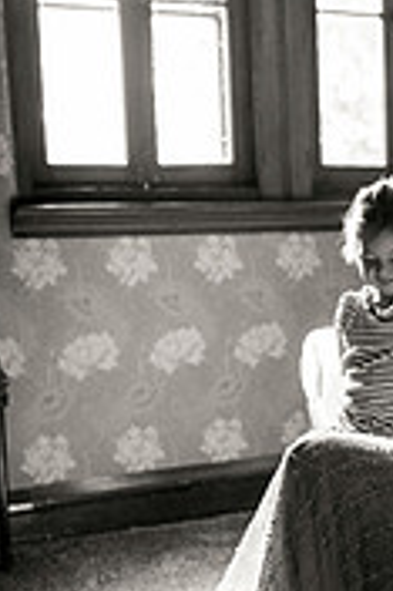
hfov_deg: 16.0
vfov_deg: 24.7
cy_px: 396
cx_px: 467
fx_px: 1345
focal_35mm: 82
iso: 1250
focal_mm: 32
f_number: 2.8
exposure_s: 1/640
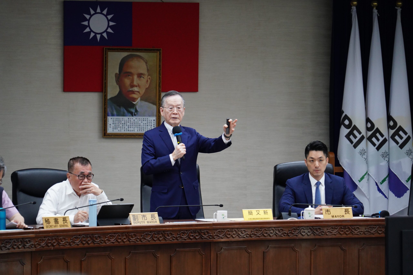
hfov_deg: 12.6
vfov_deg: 8.4
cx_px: 206
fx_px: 1870
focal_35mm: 163
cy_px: 138
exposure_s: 1/160
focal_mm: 163
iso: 3200
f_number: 6.3
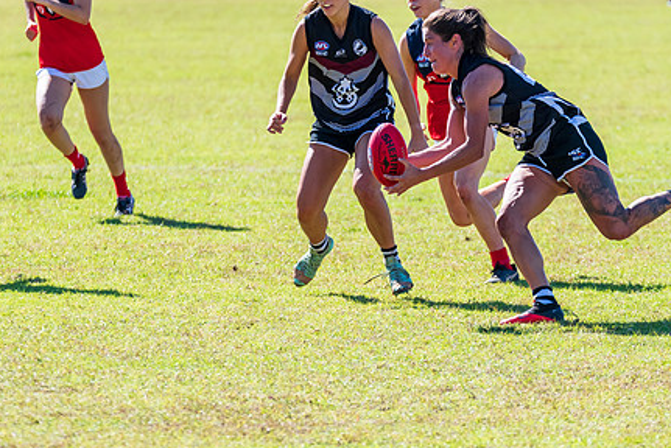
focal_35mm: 437
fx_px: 8150
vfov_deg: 3.2
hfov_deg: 4.7
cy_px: 202
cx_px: 398
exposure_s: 1/2000
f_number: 6
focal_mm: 280
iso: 800
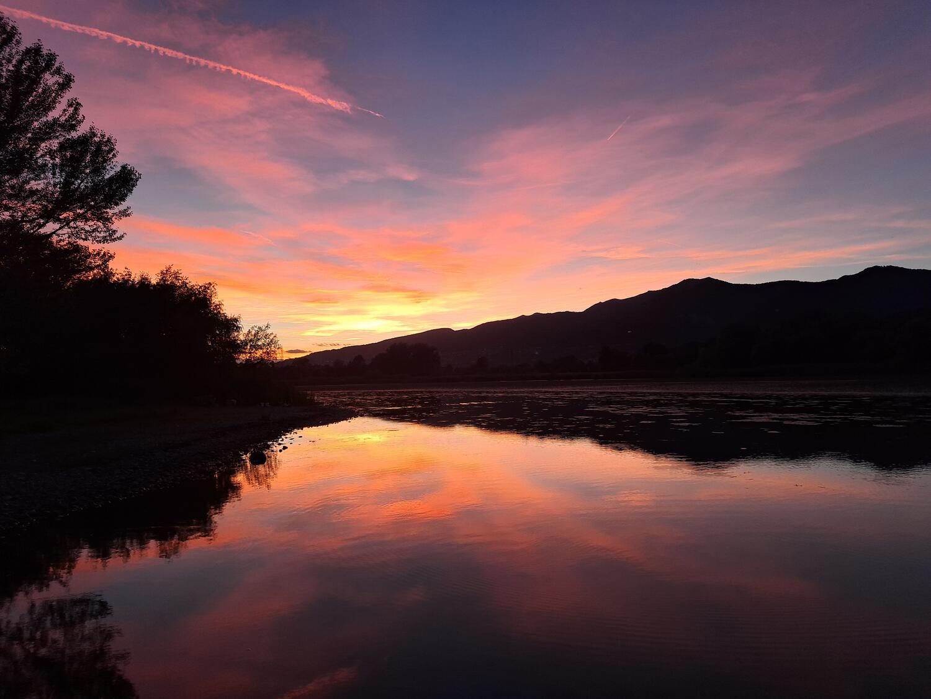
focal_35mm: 24
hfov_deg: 71.6
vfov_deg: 56.8
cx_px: 466
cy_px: 350
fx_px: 645
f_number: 1.8
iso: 50
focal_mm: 5.23
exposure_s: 1/100
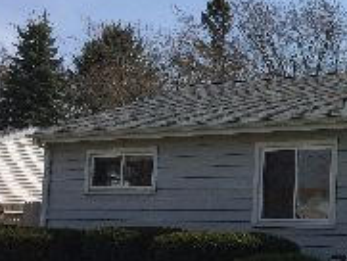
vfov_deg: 18.4
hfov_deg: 21.7
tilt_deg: +2.3
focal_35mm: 80
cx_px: 468
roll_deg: +0.0
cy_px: 179
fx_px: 802
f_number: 2.2
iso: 32
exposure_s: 1/3165
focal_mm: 4.15
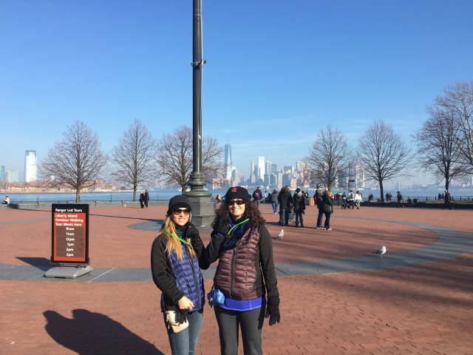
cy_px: 178
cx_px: 236
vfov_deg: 48.2
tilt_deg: +2.9
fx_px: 396
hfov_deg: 61.7
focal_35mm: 29
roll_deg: +0.8
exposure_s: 1/746
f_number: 2.2
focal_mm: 4.15
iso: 25
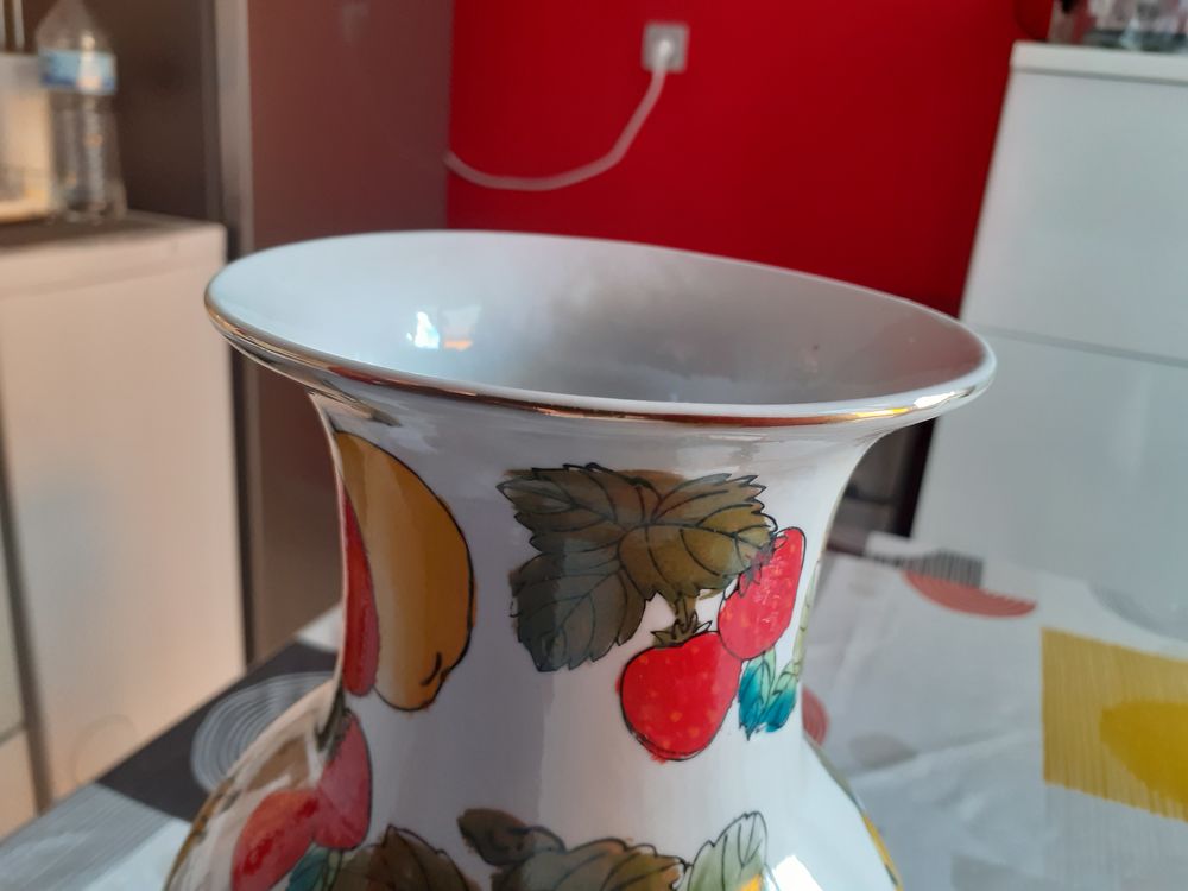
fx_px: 927
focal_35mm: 27
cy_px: 446
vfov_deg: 51.4
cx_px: 594
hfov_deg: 65.3
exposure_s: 1/50
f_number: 1.9
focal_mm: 3.6
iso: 160
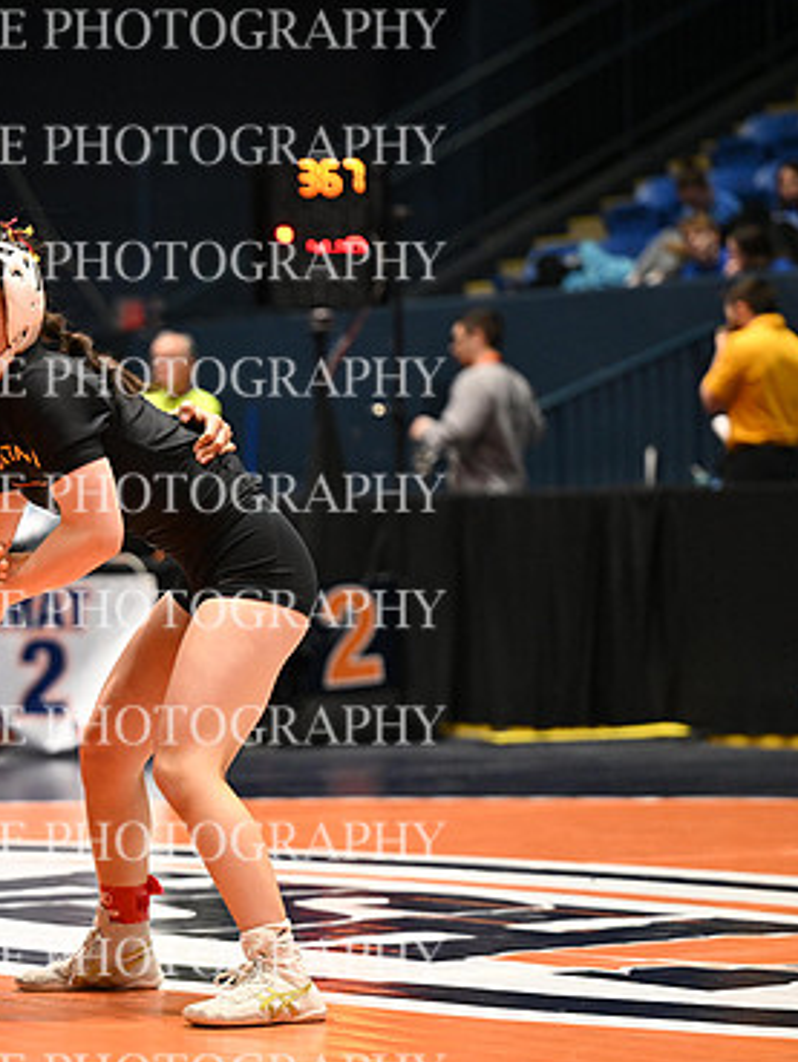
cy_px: 551
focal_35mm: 139
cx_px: 29
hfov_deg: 10.6
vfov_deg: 14.2
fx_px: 4270
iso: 4000
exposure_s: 1/767
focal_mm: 92
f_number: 2.8
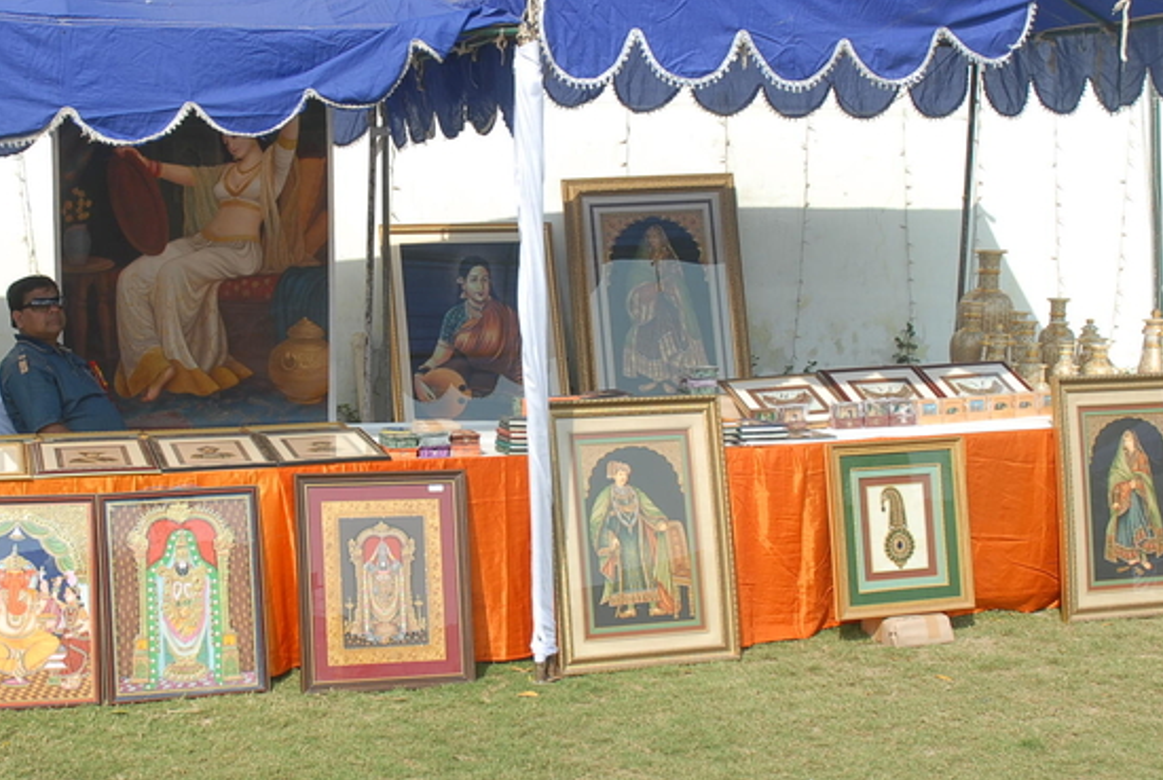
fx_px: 1554
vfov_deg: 28.2
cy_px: 400
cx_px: 395
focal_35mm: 48
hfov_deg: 40.6
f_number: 7.1
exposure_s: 1/125
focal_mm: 22
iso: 100
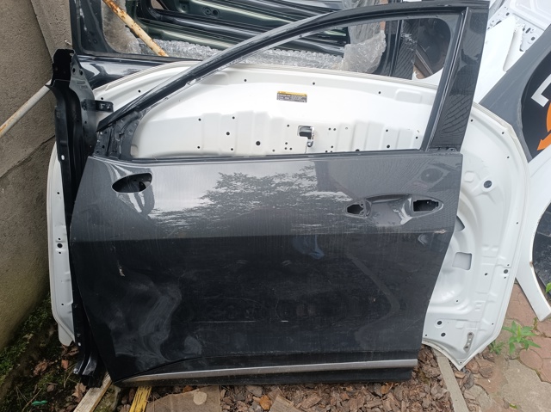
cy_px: 206
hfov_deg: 71.6
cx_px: 276
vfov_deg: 56.8
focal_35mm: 24
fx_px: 382
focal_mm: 6.14
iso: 104
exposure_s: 1/100
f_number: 1.65
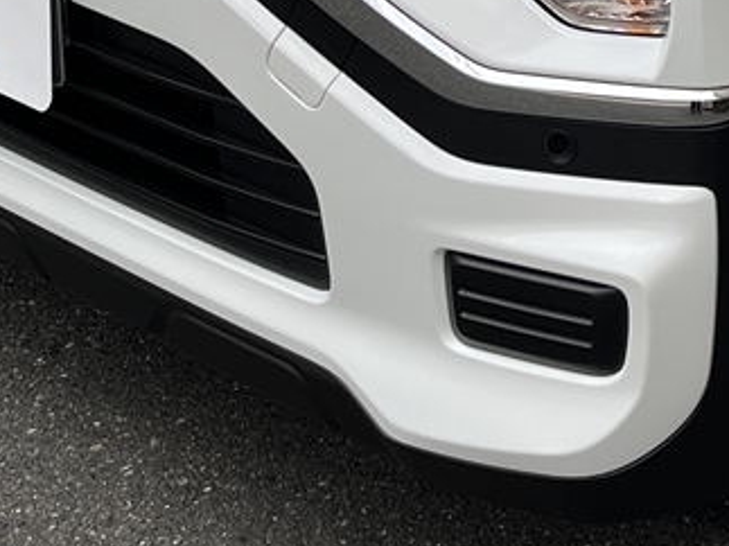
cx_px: 704
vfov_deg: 13.1
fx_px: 2168
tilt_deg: -13.2
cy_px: -413
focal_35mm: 103
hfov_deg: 18.6
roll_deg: -0.4
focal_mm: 5.1
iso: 50
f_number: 1.6
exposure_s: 1/445
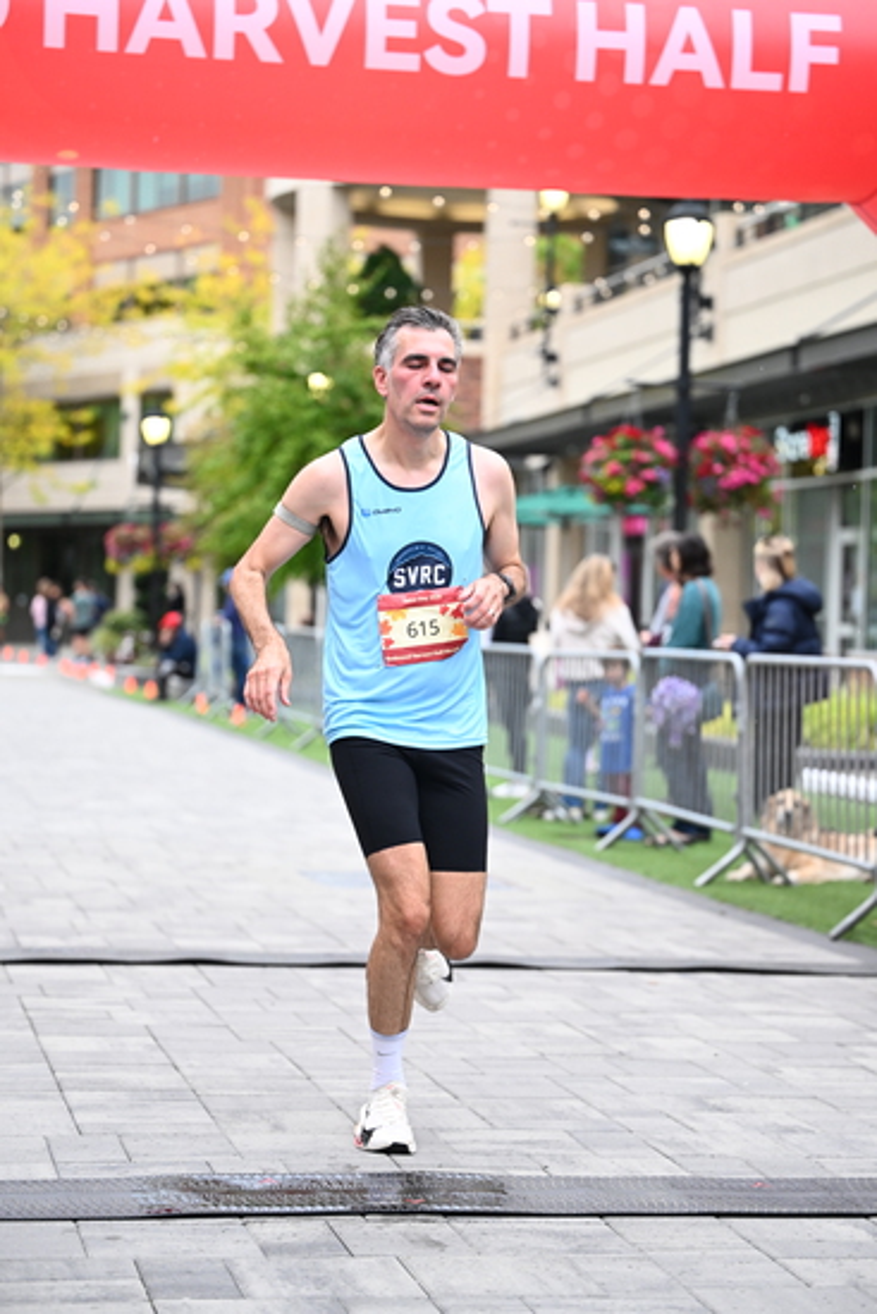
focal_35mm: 83
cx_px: 438
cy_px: 657
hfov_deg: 16.5
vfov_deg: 24.5
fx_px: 3031
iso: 1600
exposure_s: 1/1250
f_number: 2.8
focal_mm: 83
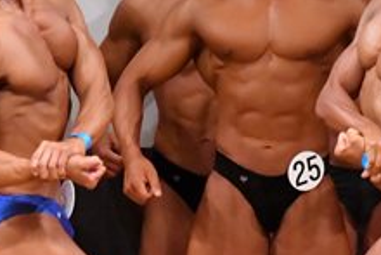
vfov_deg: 1.5
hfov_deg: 2.3
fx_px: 9510
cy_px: 224
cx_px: 119
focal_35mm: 898
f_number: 5.6
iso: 8000
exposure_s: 1/400
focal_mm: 170
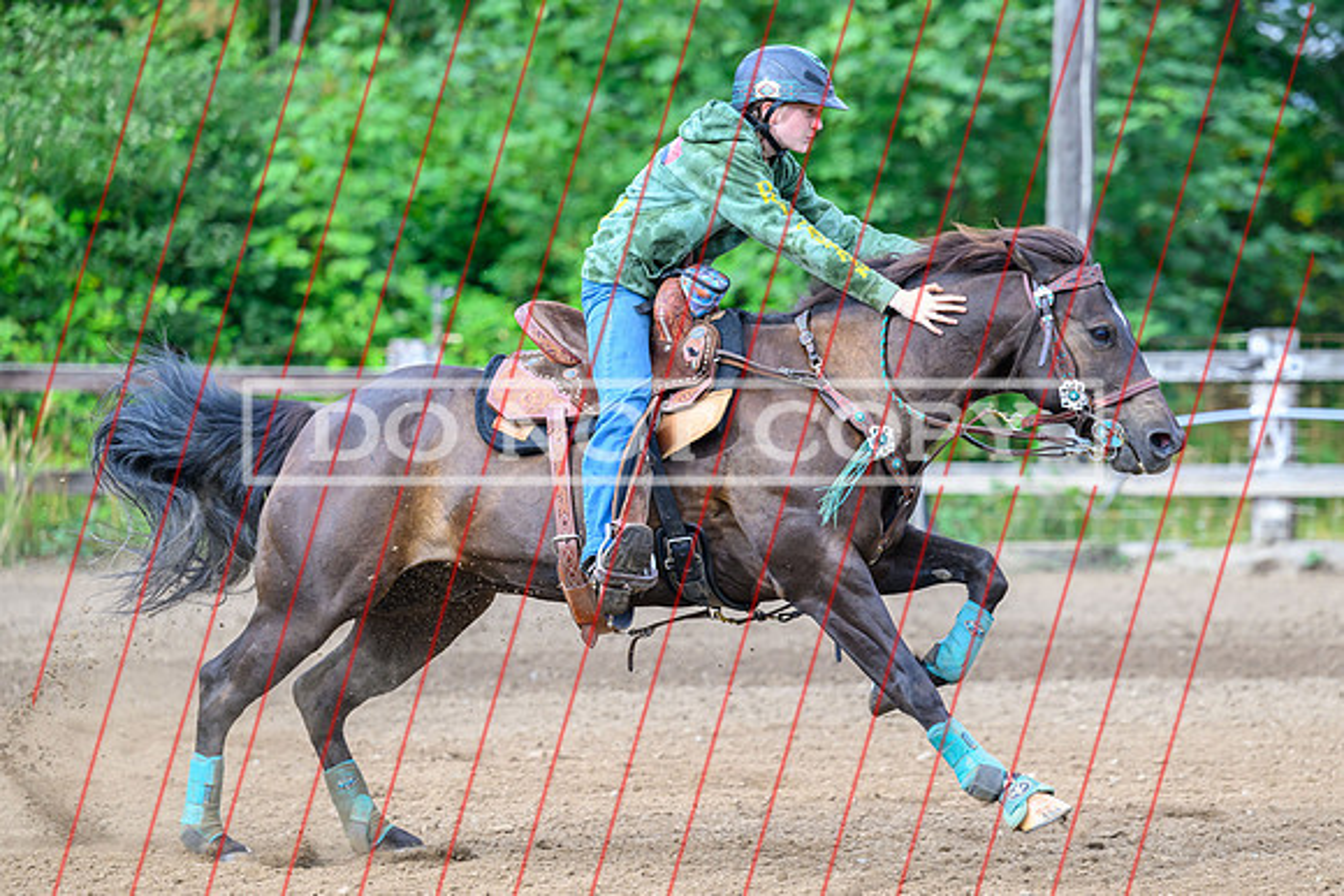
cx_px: 703
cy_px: 453
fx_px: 7085
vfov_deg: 7.2
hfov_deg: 10.8
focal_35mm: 190
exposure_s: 1/1600
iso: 1800
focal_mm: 160
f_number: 3.5
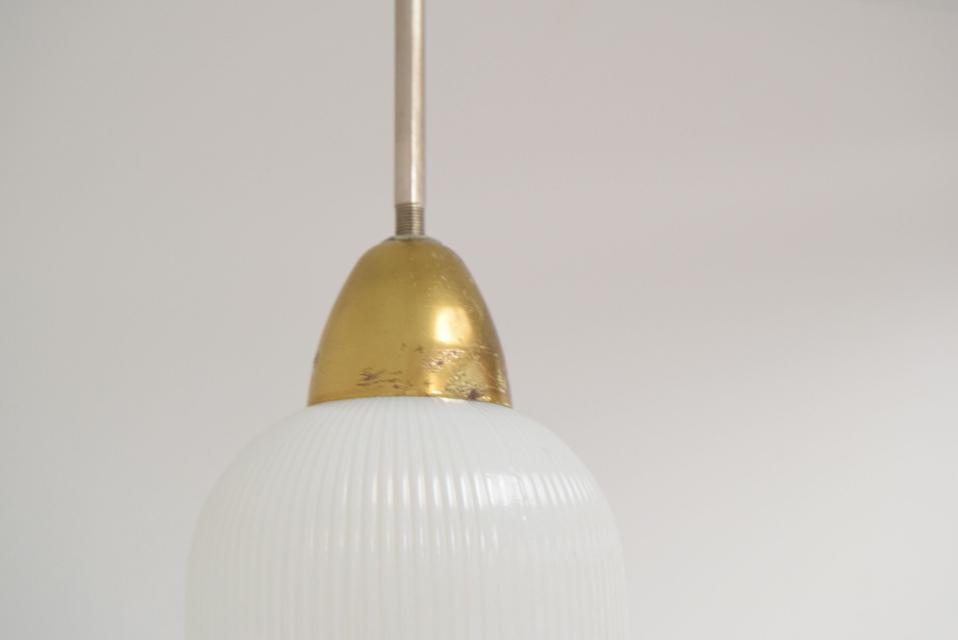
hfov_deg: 38.9
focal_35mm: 51
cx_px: 479
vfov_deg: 26.5
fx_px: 1358
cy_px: 320
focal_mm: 34
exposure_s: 1/160
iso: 1600
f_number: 6.3
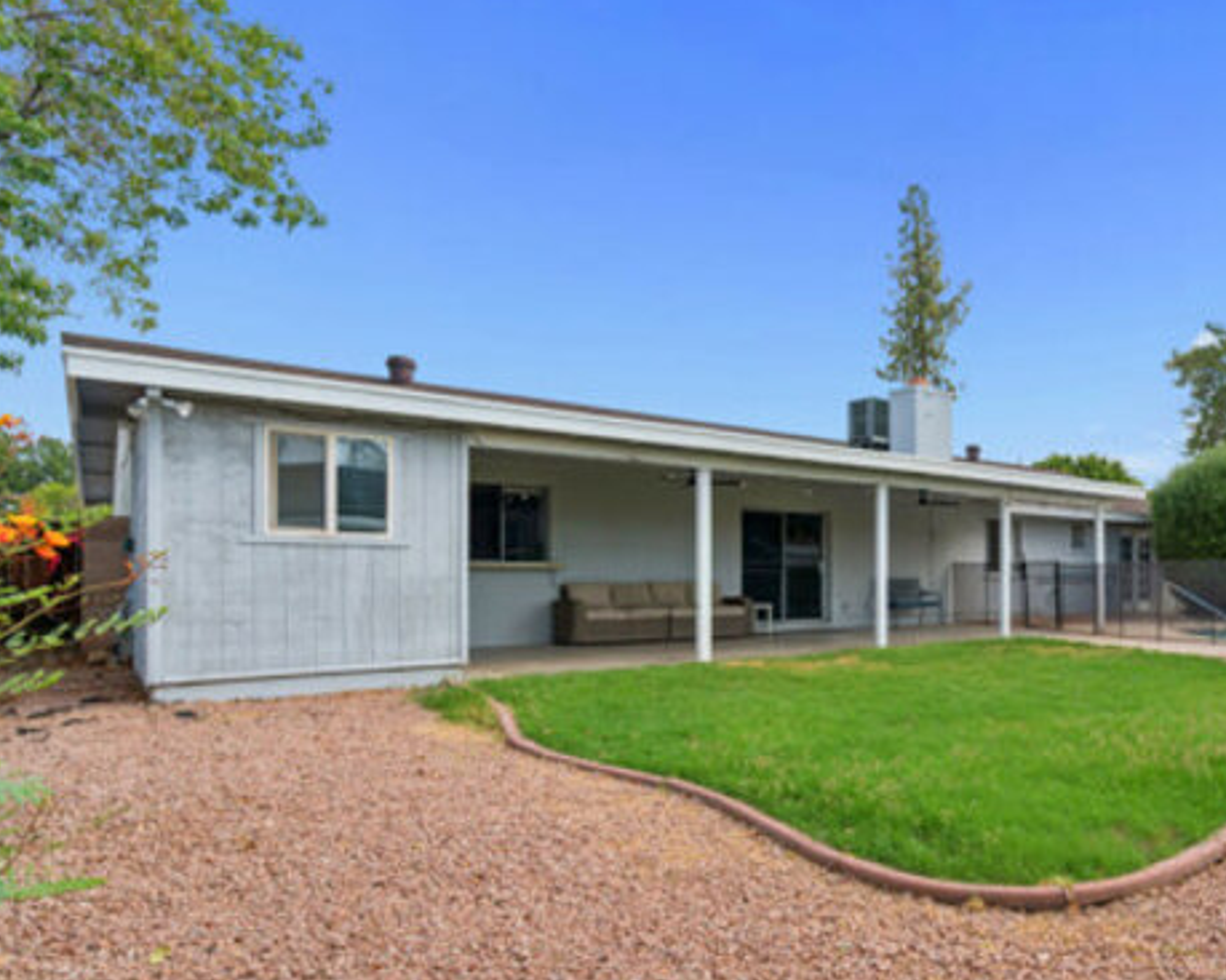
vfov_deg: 60.5
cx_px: 959
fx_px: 834
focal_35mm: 23
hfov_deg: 66.7
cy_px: 569
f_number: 8
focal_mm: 10
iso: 100
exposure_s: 1/125
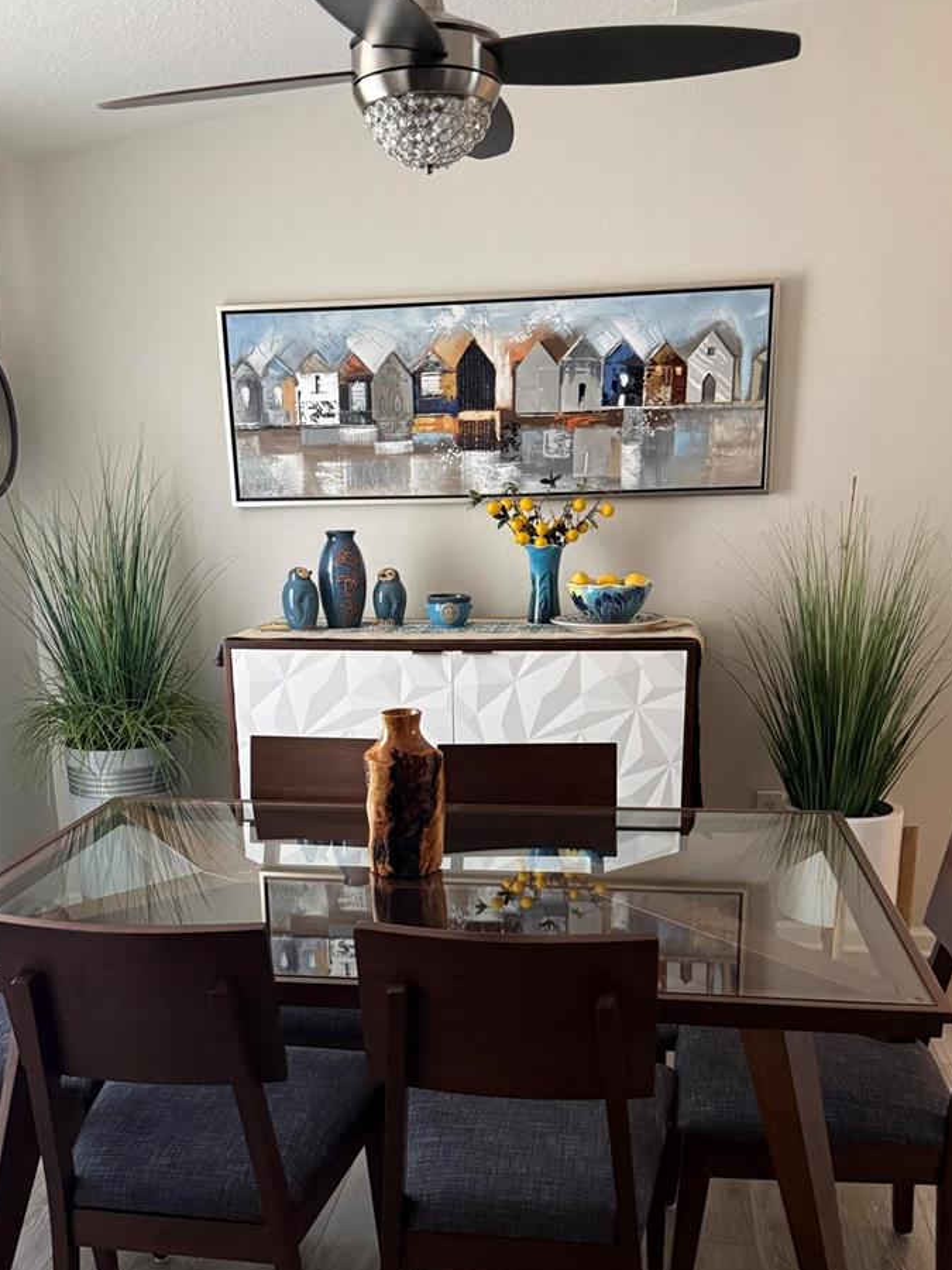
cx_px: 444
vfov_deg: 55.9
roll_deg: +1.5
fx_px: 1173
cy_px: 817
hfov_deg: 44.1
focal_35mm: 32
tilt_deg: -15.6
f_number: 1.78
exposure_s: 1/40
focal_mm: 6.76
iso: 800
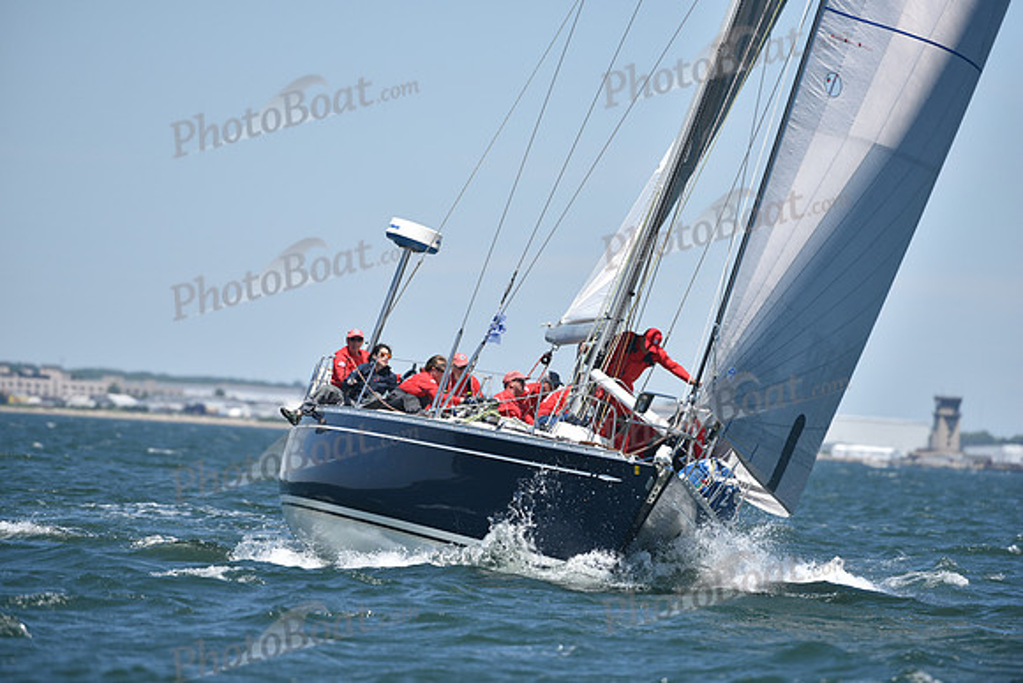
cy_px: 342
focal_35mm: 400
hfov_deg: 5.2
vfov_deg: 3.4
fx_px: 11369
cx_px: 512
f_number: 5
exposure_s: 1/1600
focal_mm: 400
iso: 250
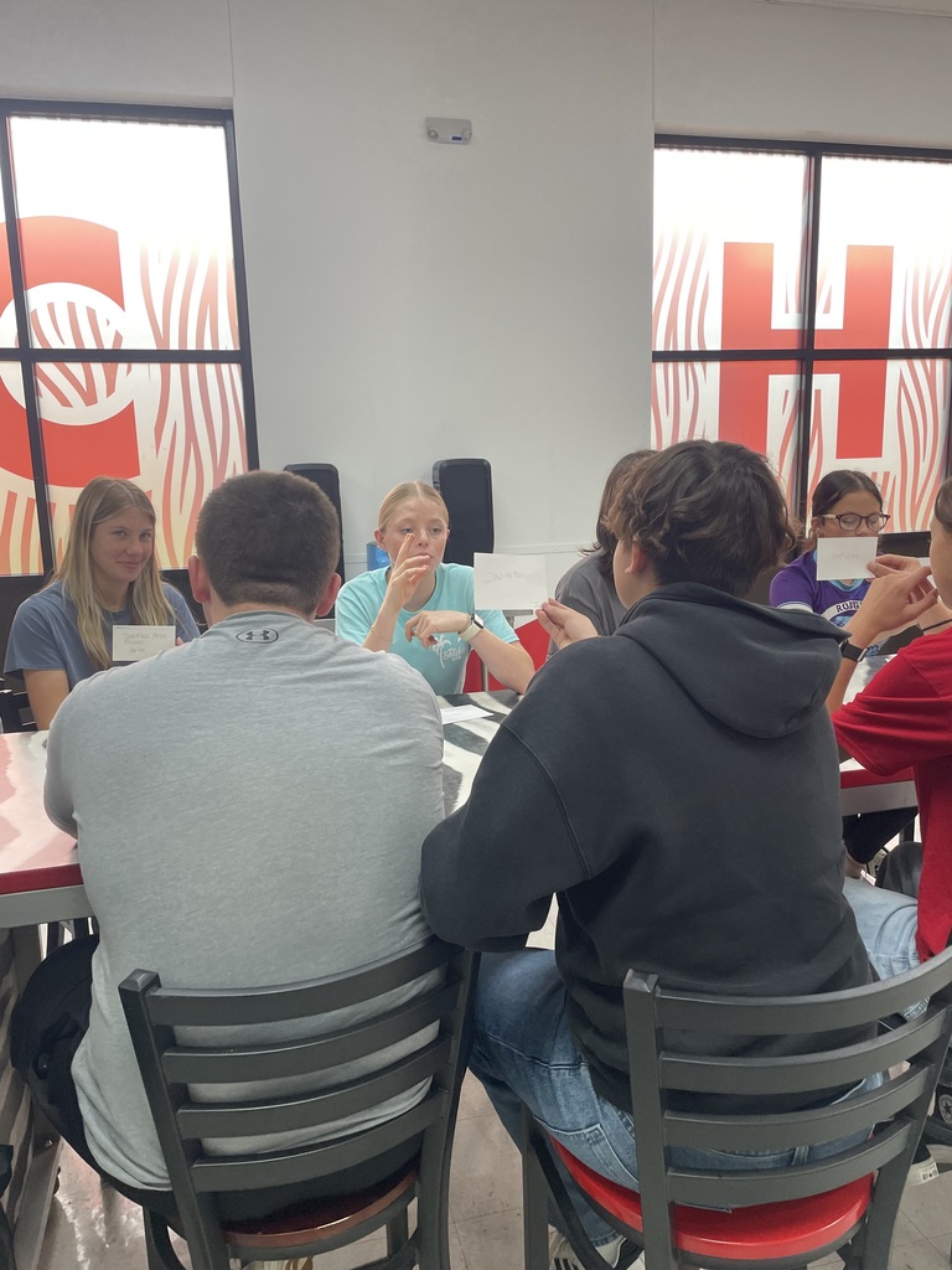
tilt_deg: -9.5
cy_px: 635
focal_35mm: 26
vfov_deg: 67.3
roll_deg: +0.9
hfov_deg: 53.1
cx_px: 476
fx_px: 953
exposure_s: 1/120
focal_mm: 4.2
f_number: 1.6
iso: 64
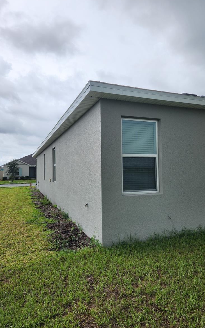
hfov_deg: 49.2
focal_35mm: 25
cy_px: 165
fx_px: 224
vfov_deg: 72.6
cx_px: 108
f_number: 1.8
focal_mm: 5.4
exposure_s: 1/897
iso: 20
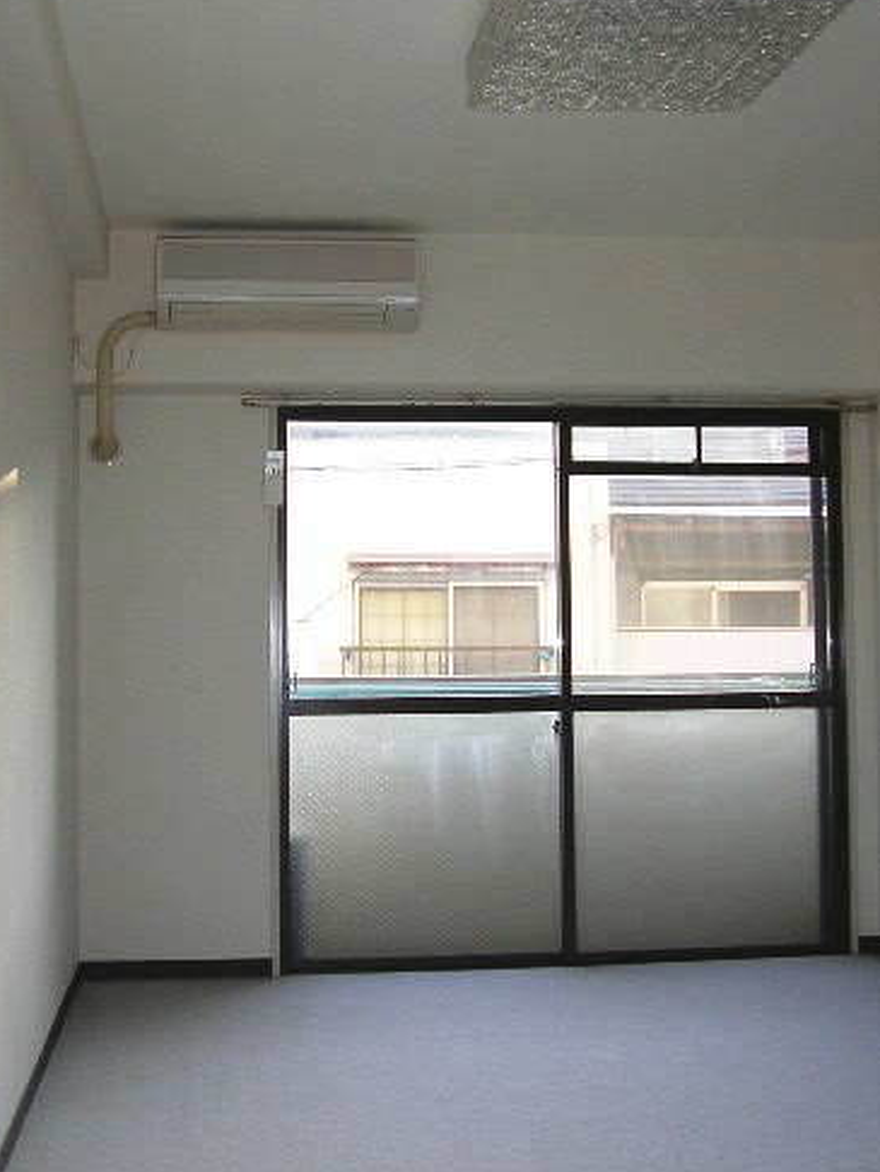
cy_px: 485
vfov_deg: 38.1
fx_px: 1693
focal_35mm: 50
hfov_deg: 29.1
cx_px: 395
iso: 68
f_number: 2.9
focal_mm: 5.8
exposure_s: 1/49.8
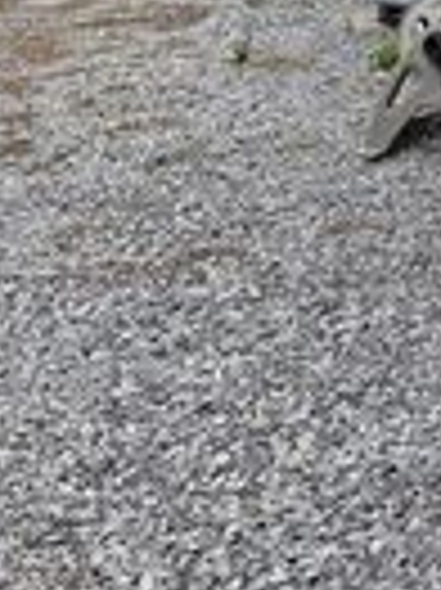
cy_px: -281
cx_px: 1008
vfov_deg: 15.6
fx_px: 1991
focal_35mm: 117
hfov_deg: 11.0
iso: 64
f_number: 1.4
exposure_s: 1/7329
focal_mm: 6.5
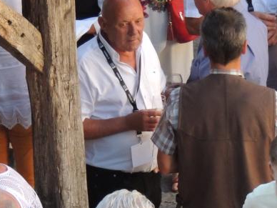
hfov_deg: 4.4
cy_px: 143
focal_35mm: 448
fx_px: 3585
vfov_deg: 3.3
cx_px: 160
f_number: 4.5
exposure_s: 1/250
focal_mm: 30.3
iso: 450
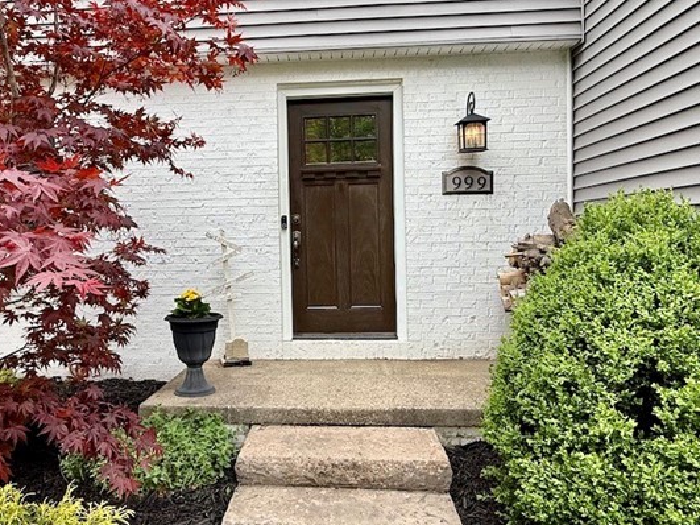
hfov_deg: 65.0
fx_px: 546
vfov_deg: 51.3
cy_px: 251
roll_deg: +1.0
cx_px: 299
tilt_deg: -0.8
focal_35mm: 27
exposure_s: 1/289
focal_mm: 2.22
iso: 50
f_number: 2.2
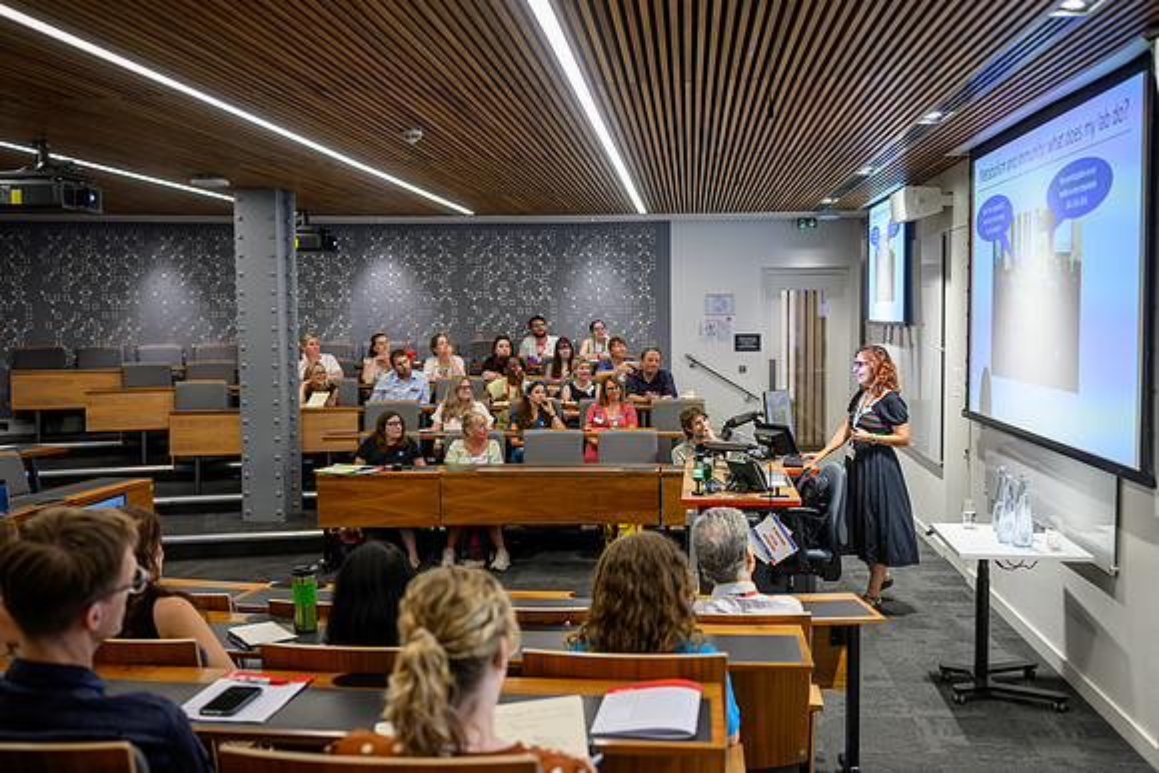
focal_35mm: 36
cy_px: 386
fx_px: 1152
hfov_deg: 53.4
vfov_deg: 37.1
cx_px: 580
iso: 220
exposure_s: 1/125
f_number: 2
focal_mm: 35
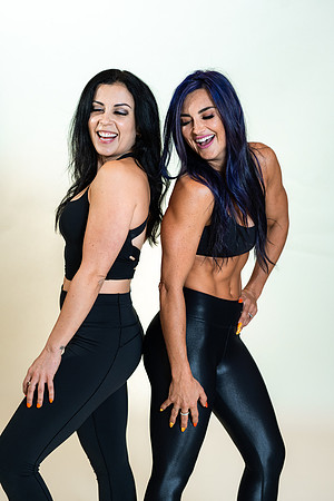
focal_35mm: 85
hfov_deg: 16.1
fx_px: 1183
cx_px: 167
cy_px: 250
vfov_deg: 23.9
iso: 320
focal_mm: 85
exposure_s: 1/160
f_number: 4
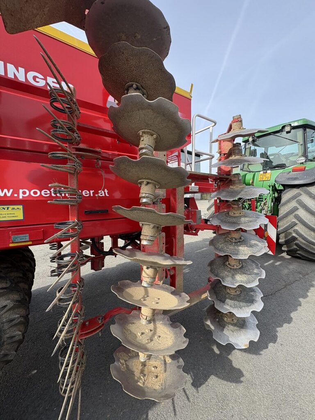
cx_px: 158
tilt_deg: -3.4
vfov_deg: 102.0
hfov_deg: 85.7
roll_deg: +2.1
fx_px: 170
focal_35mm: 14
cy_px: 210
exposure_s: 1/334
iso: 64
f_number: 2.2
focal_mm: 2.22
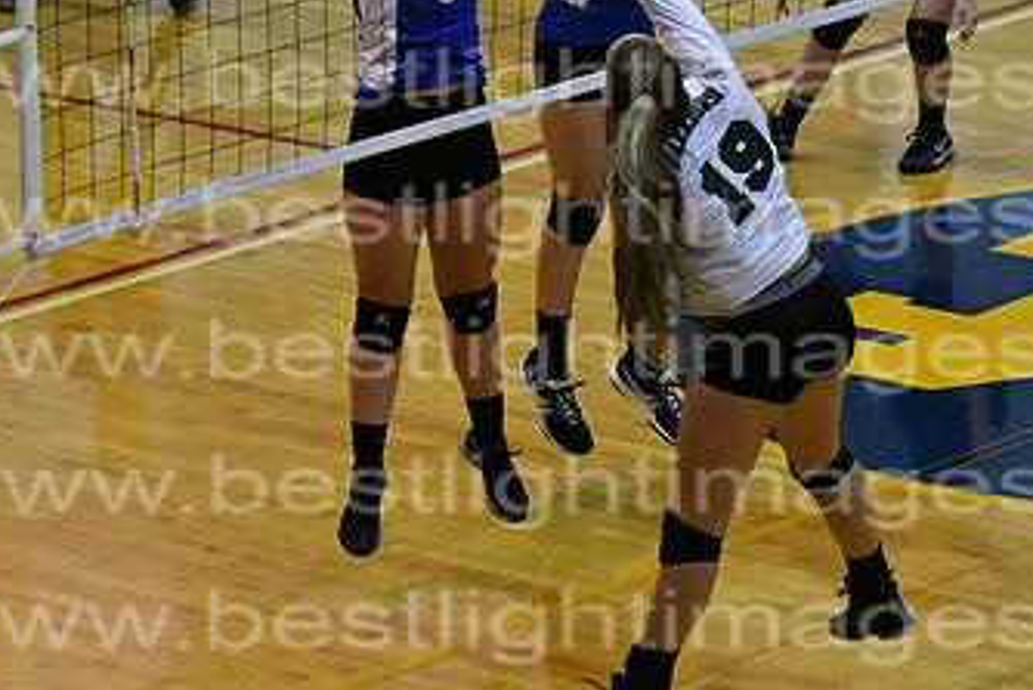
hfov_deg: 5.6
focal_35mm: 365
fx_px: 10477
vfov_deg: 3.8
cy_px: 153
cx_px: 612
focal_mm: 140
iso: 8000
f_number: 4
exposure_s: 1/800
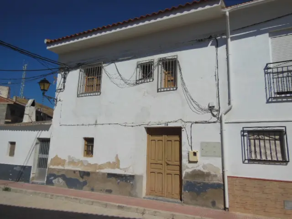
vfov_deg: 54.9
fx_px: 211
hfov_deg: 69.4
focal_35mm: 25
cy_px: 110
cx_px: 146
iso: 125
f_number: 7
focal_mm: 4.5
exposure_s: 1/1250
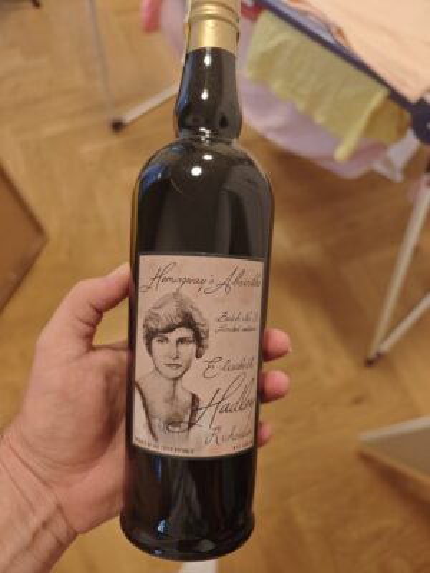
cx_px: 215
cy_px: 286
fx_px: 381
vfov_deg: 73.9
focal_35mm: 23
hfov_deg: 58.9
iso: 500
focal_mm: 8.72
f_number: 2
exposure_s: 1/50
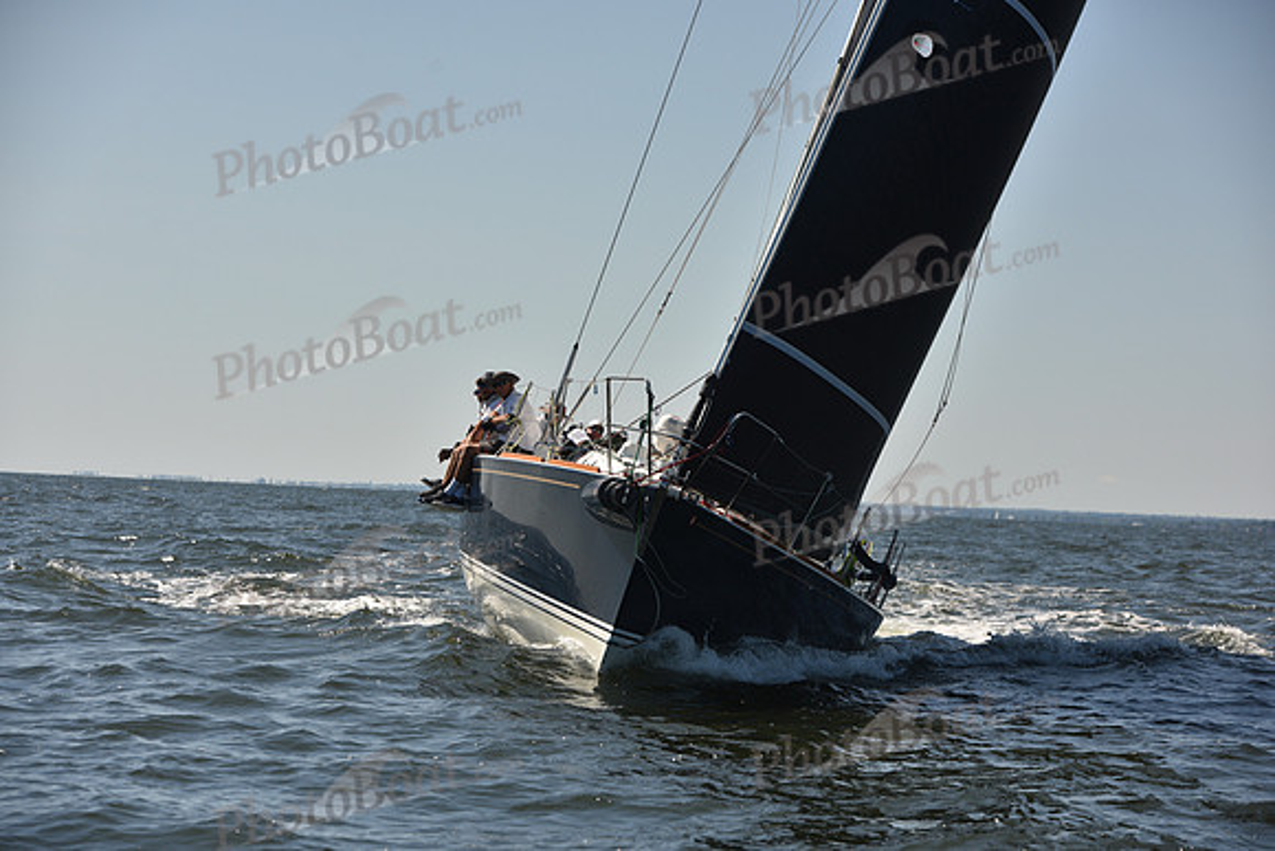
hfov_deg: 18.3
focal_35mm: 112
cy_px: 426
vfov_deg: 12.2
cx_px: 638
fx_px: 3967
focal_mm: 112
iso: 250
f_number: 5.6
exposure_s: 1/800
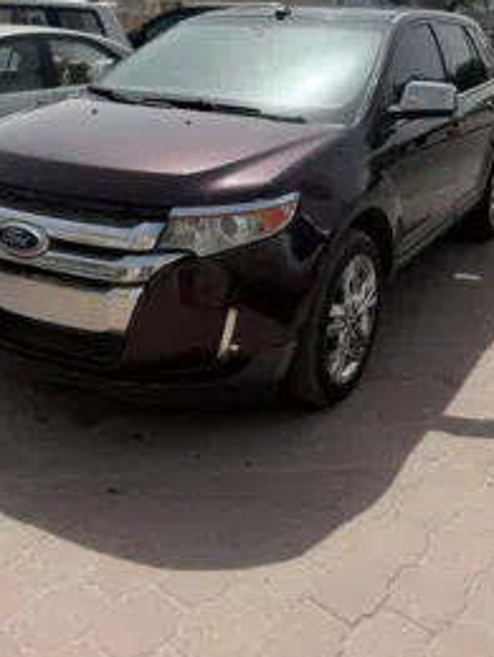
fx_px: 702
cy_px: 208
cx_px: 276
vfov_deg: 49.0
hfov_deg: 38.7
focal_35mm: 37
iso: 80
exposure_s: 1/6173
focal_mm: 6.76
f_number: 1.78
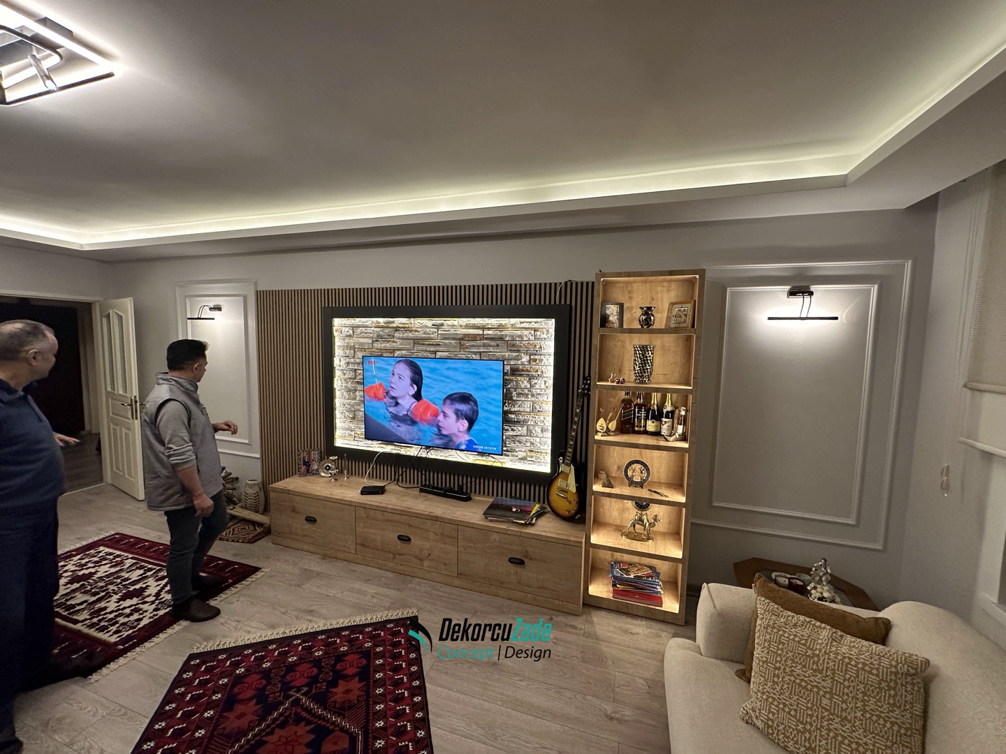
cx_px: 503
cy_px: 377
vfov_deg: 85.7
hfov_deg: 102.1
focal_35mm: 14
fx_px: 407
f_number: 2.2
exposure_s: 1/100
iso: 200
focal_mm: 2.22
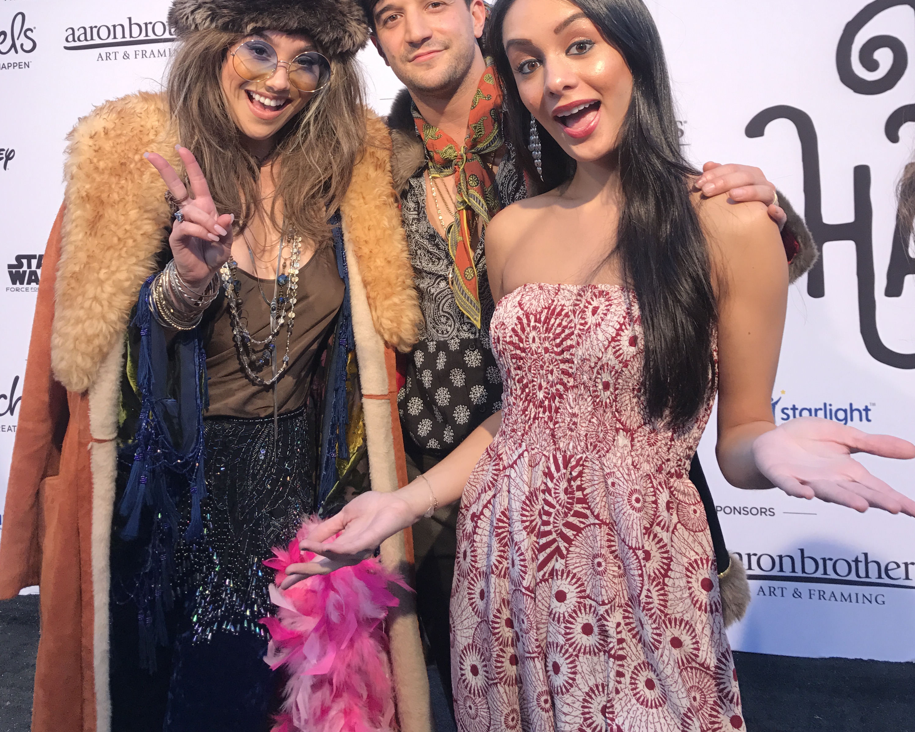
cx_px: 457
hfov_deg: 49.1
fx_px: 1002
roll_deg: +1.7
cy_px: 162
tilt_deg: +2.1
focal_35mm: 37
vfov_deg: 38.8
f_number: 1.8
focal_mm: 3.99
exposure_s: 1/120
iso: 32
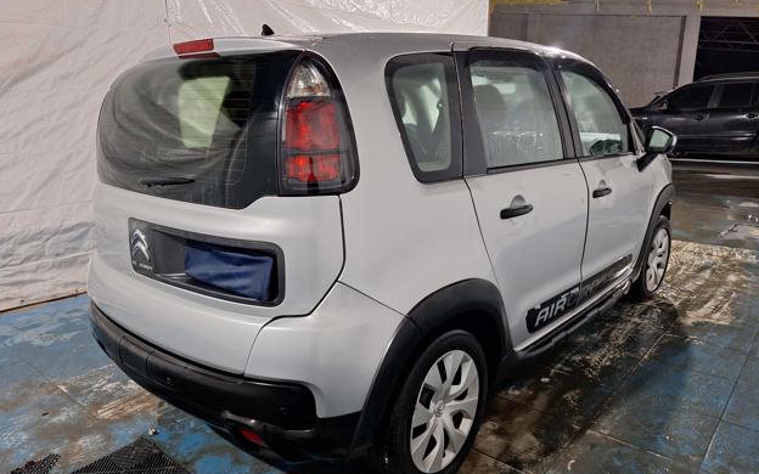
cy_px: 259
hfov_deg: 72.5
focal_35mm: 25
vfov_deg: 49.2
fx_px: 517
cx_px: 380
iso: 200
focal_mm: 5.54
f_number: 1.8
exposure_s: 1/30
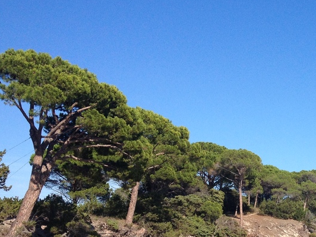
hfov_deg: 23.7
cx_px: 310
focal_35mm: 79
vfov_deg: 18.3
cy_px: 228
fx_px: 721
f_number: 2.4
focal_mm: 4.28
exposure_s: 1/1905
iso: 64
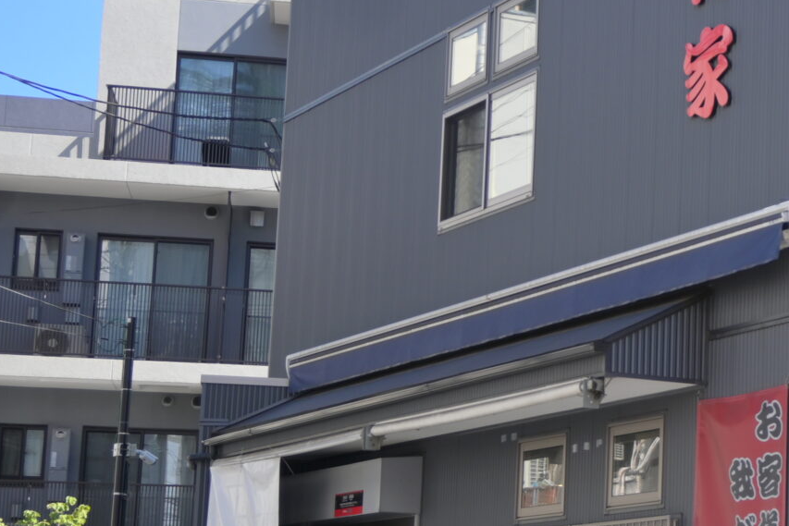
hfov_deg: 19.4
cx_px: 952
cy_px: 284
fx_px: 2170
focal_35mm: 99
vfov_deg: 13.8
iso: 100
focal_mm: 22
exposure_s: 1/400
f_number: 4
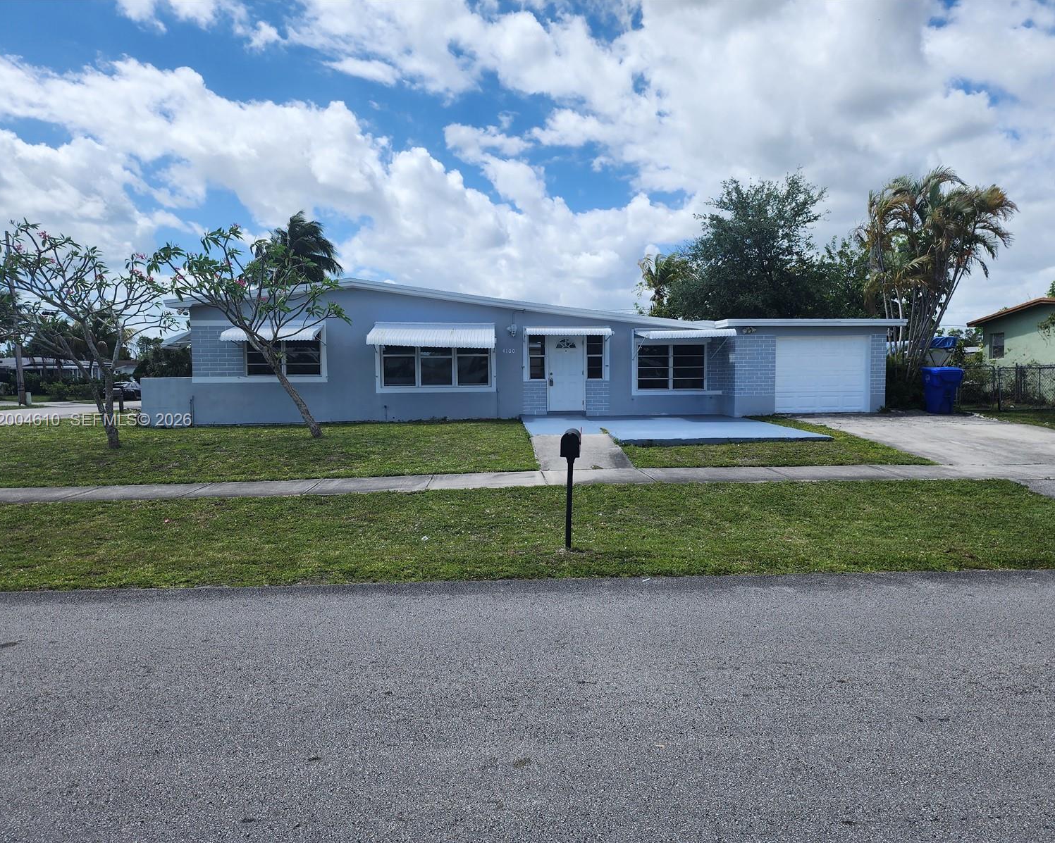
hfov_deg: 70.3
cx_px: 536
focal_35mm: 24
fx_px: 749
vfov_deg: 58.8
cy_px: 421
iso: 12
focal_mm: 6.4
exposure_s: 1/1354
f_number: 1.8
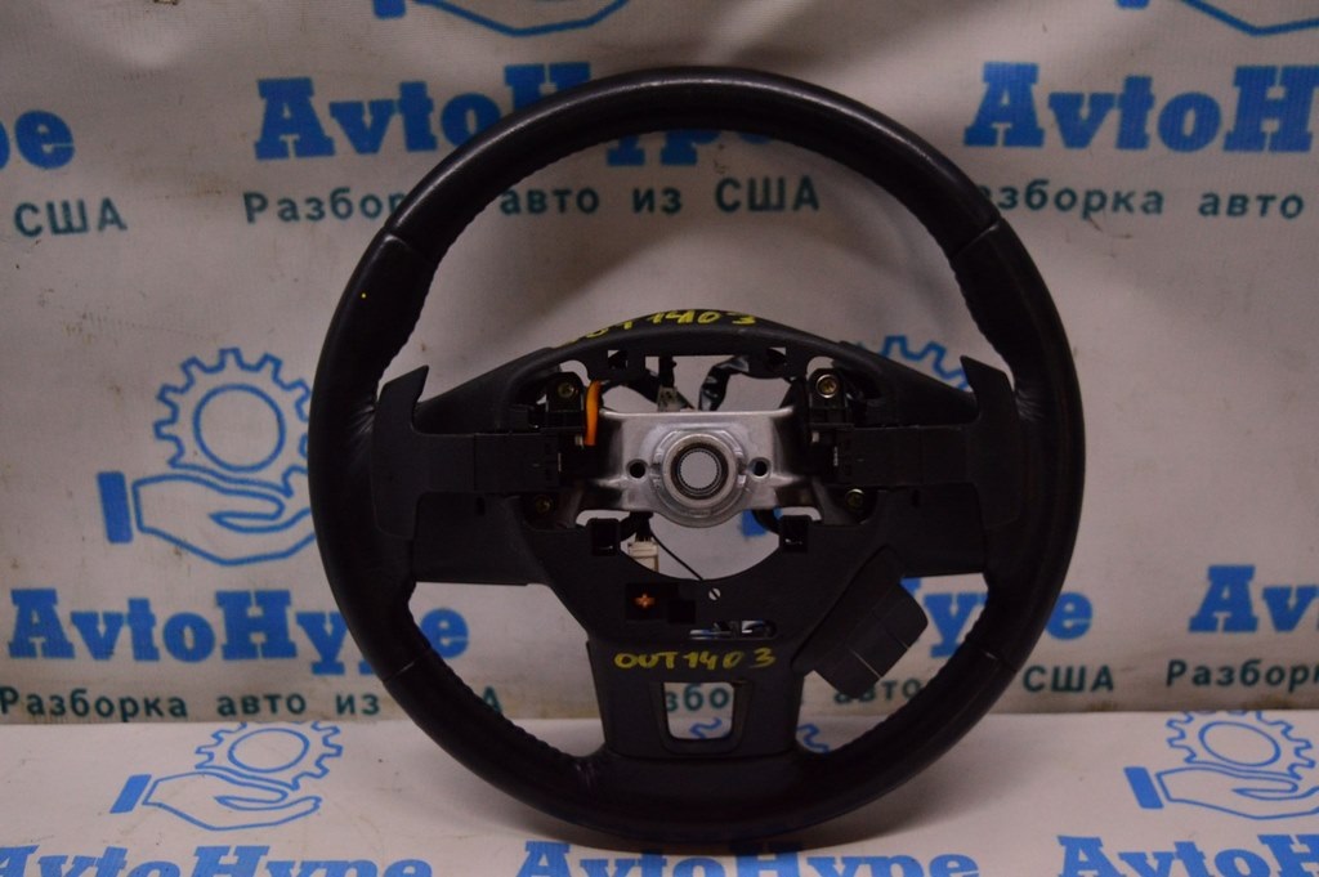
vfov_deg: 30.8
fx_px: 1592
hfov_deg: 45.0
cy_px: 438
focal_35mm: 44
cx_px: 660
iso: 1600
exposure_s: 1/400
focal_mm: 29
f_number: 4.2
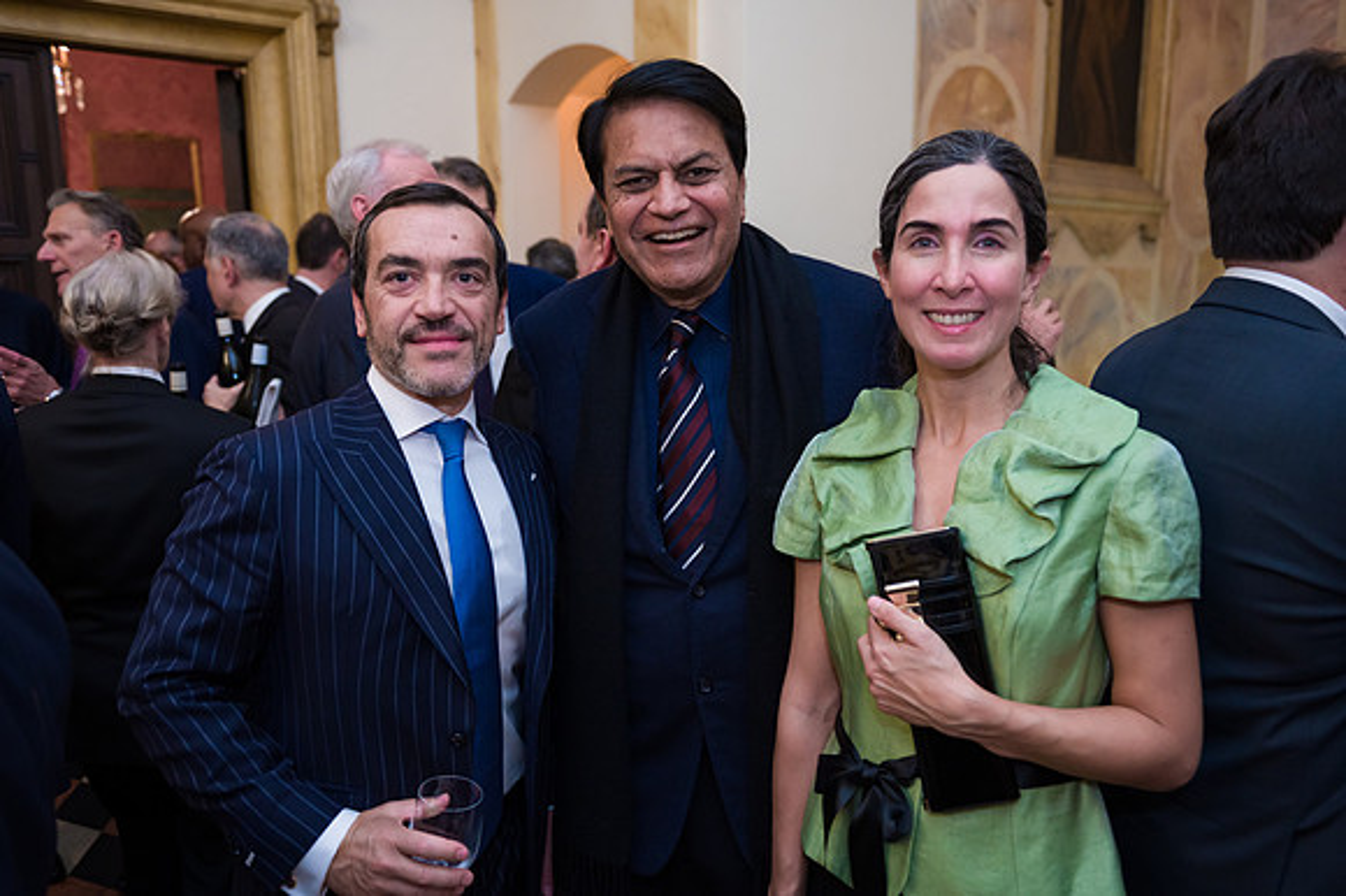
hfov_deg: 68.1
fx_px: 996
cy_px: 448
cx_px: 674
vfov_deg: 48.4
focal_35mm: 27
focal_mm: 26
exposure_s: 1/125
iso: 1600
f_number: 3.2
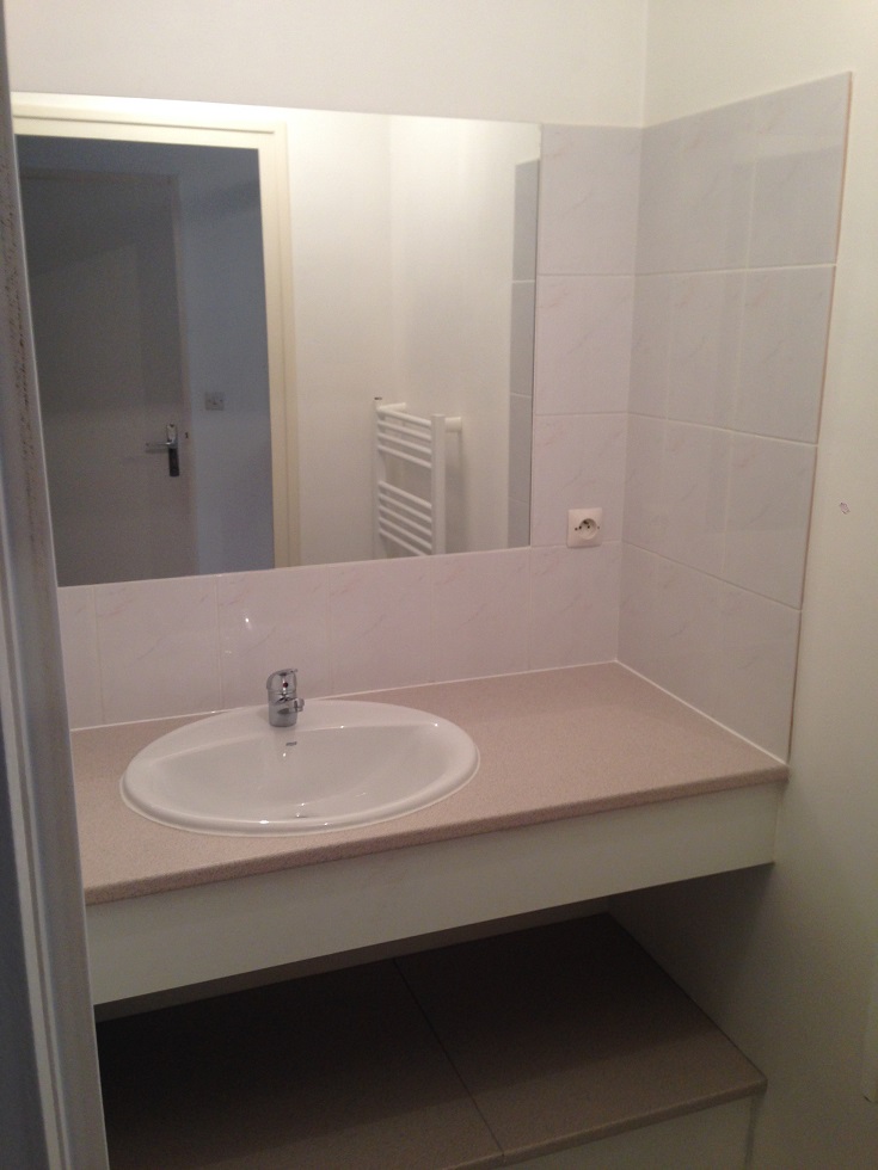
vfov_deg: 55.4
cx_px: 439
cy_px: 585
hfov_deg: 42.9
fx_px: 1116
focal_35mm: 33
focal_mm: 4.12
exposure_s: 1/20
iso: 80
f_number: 2.4
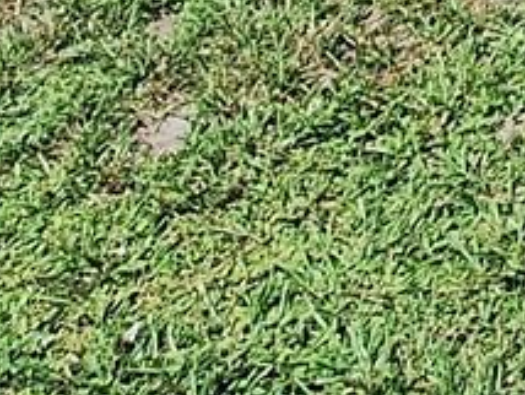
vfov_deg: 10.4
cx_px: 945
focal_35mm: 97
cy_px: -819
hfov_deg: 16.8
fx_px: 1473
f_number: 2.2
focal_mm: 1.74
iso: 40
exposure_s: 1/1600
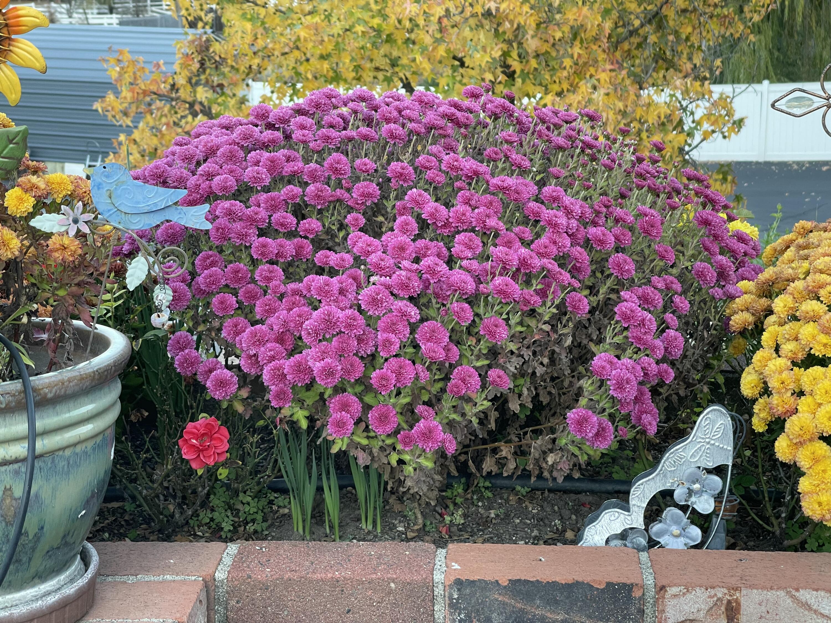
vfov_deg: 22.9
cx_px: 416
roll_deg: +0.6
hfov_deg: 30.3
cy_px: 312
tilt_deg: -13.8
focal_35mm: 64
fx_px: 1536
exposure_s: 1/99
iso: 100
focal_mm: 7.5
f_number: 2.2
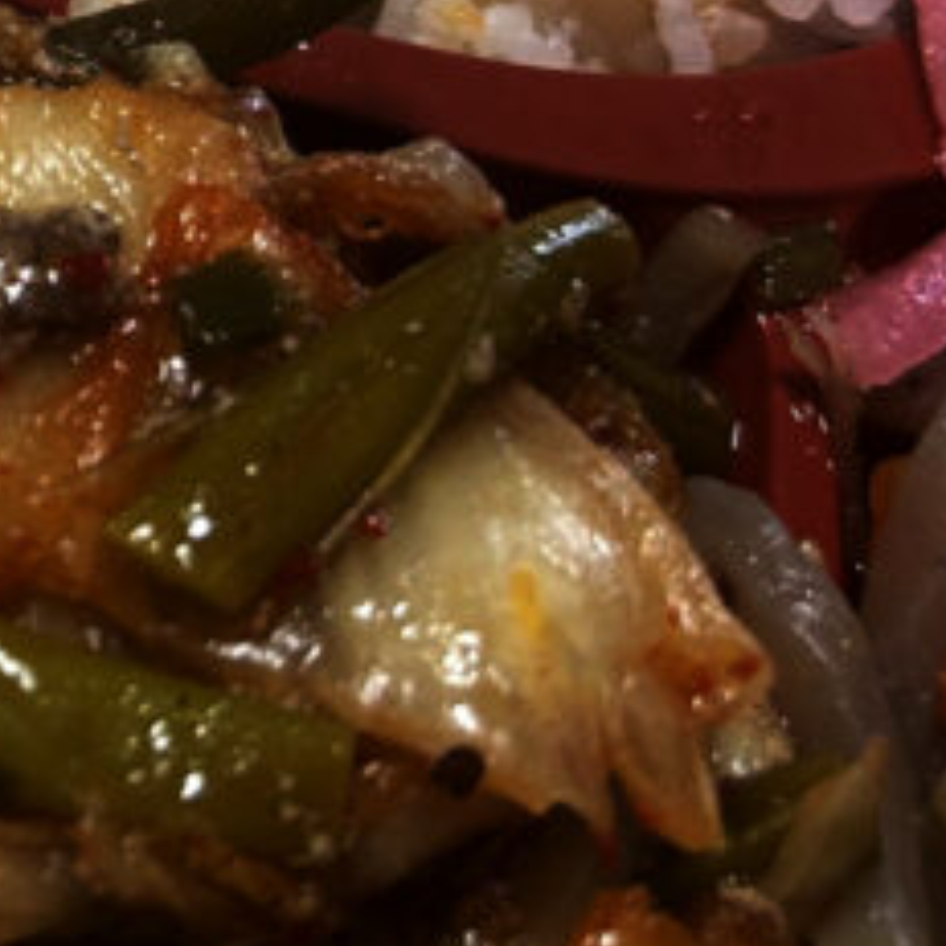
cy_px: -213
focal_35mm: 102
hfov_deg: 15.6
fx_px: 3154
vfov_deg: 16.3
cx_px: -520
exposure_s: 1/60
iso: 100
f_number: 1.5
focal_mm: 5.7
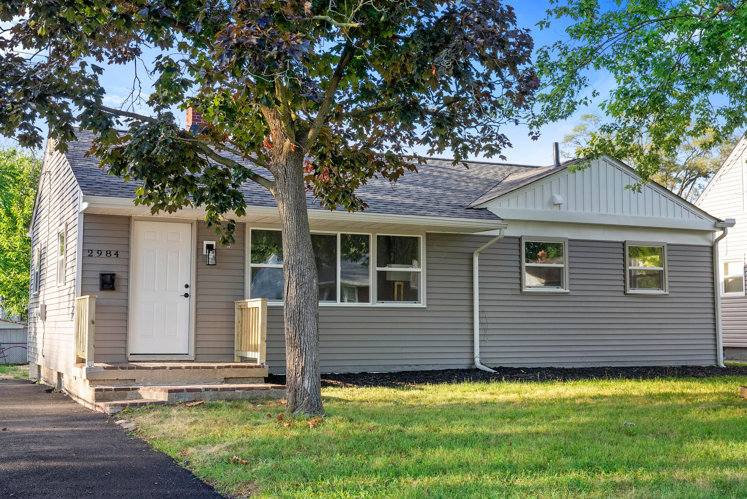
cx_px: 374
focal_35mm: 44
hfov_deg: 44.5
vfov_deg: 30.5
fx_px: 913
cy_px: 250
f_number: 9
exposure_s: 1/160
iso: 640
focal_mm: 44
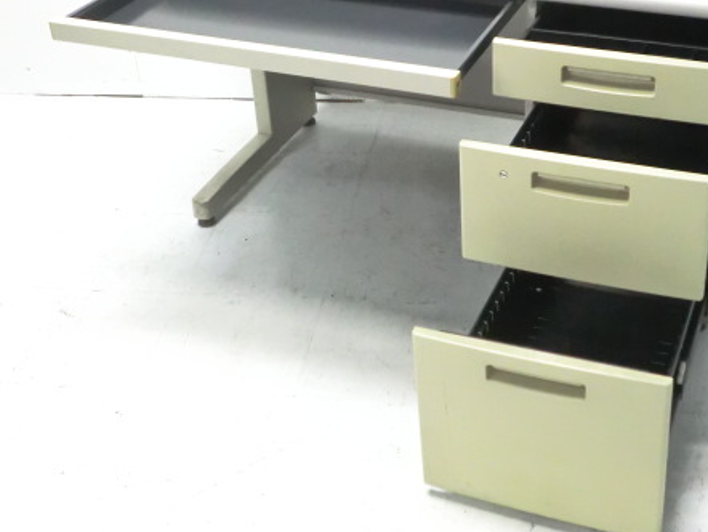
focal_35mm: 55
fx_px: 1126
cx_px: 449
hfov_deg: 34.7
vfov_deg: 26.3
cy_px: 154
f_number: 3.9
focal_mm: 6.9
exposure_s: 1/40
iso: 800
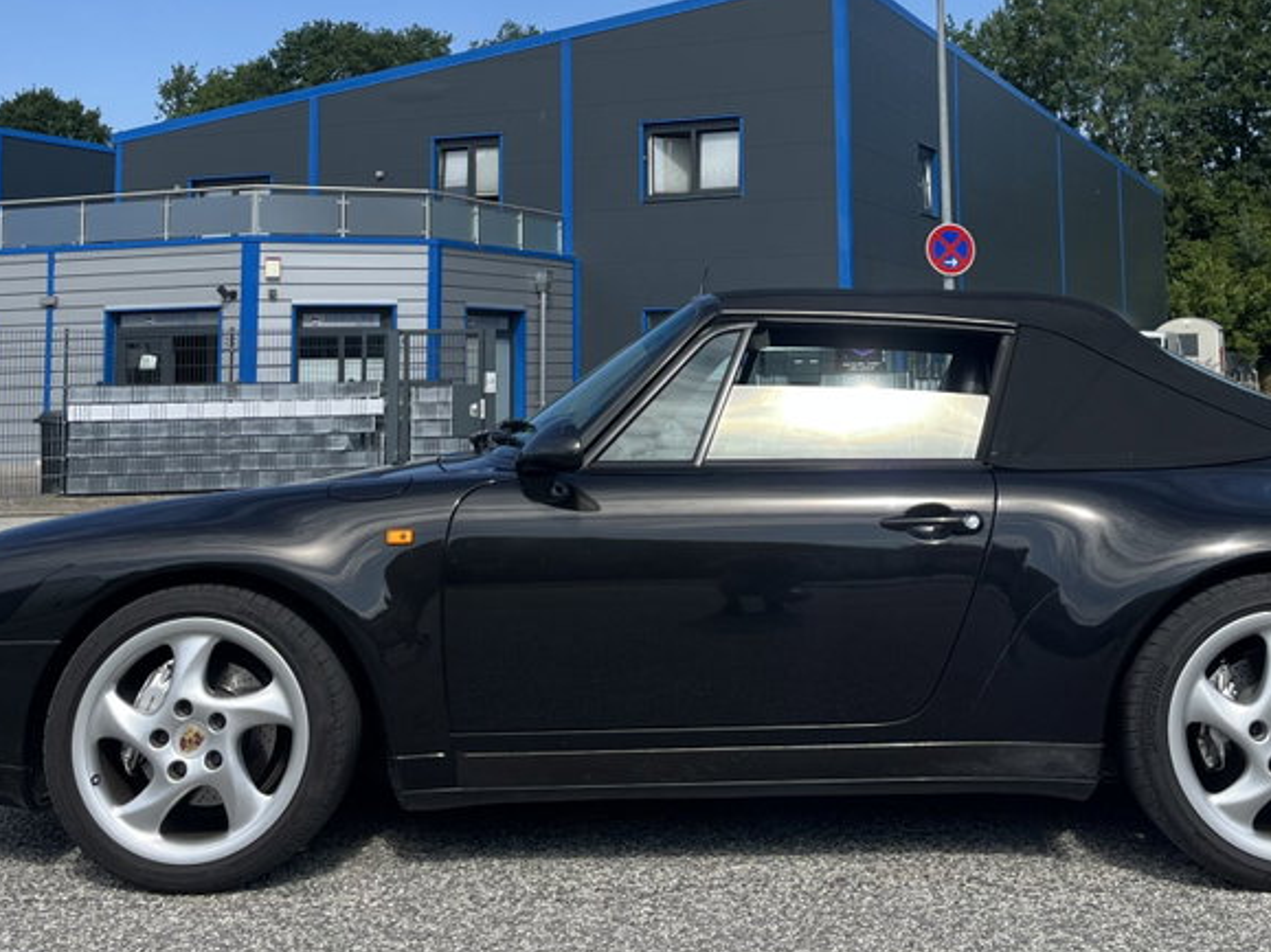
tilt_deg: +5.5
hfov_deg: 41.1
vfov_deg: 30.6
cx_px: 749
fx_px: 1689
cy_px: 171
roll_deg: +0.4
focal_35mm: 46
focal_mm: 5.1
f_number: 1.6
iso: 50
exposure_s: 1/2632
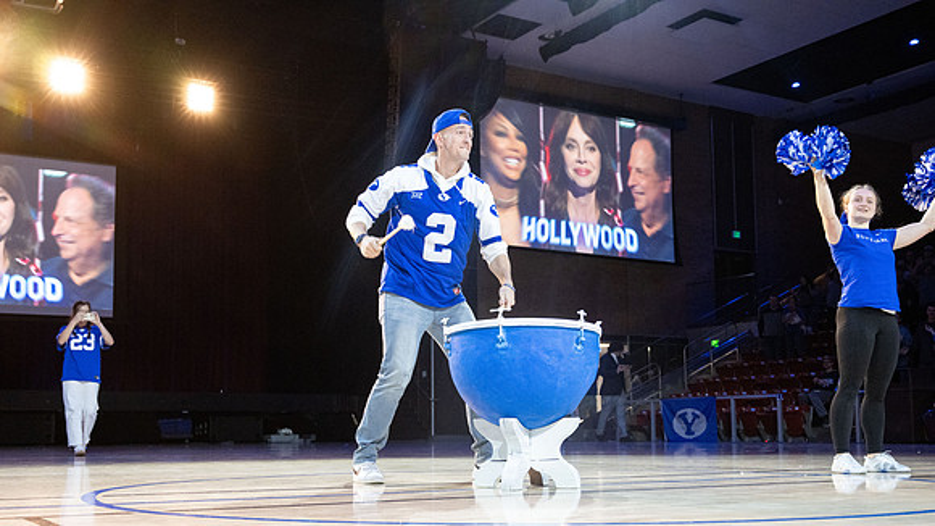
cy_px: 312
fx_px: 1065
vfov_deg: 27.7
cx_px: 468
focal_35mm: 43
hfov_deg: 47.4
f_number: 4
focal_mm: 41
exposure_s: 1/400
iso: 6400
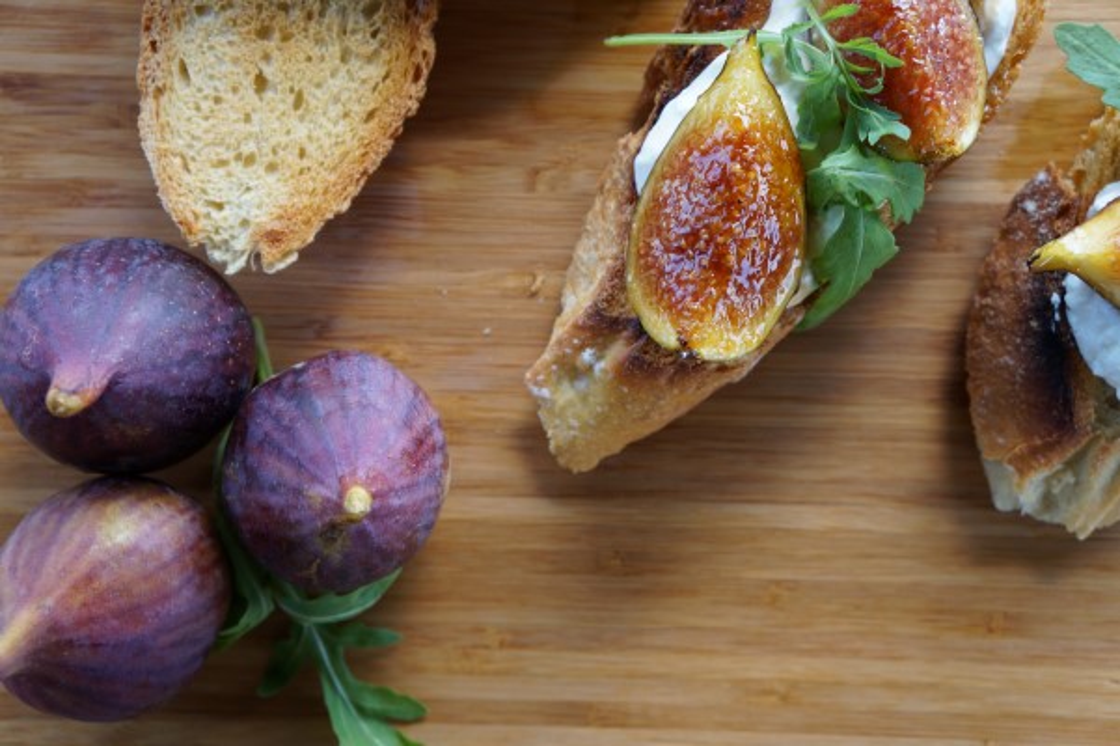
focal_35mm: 46
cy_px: 373
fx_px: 1446
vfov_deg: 28.9
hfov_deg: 42.3
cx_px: 560
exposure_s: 1/80
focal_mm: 31
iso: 100
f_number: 4.5
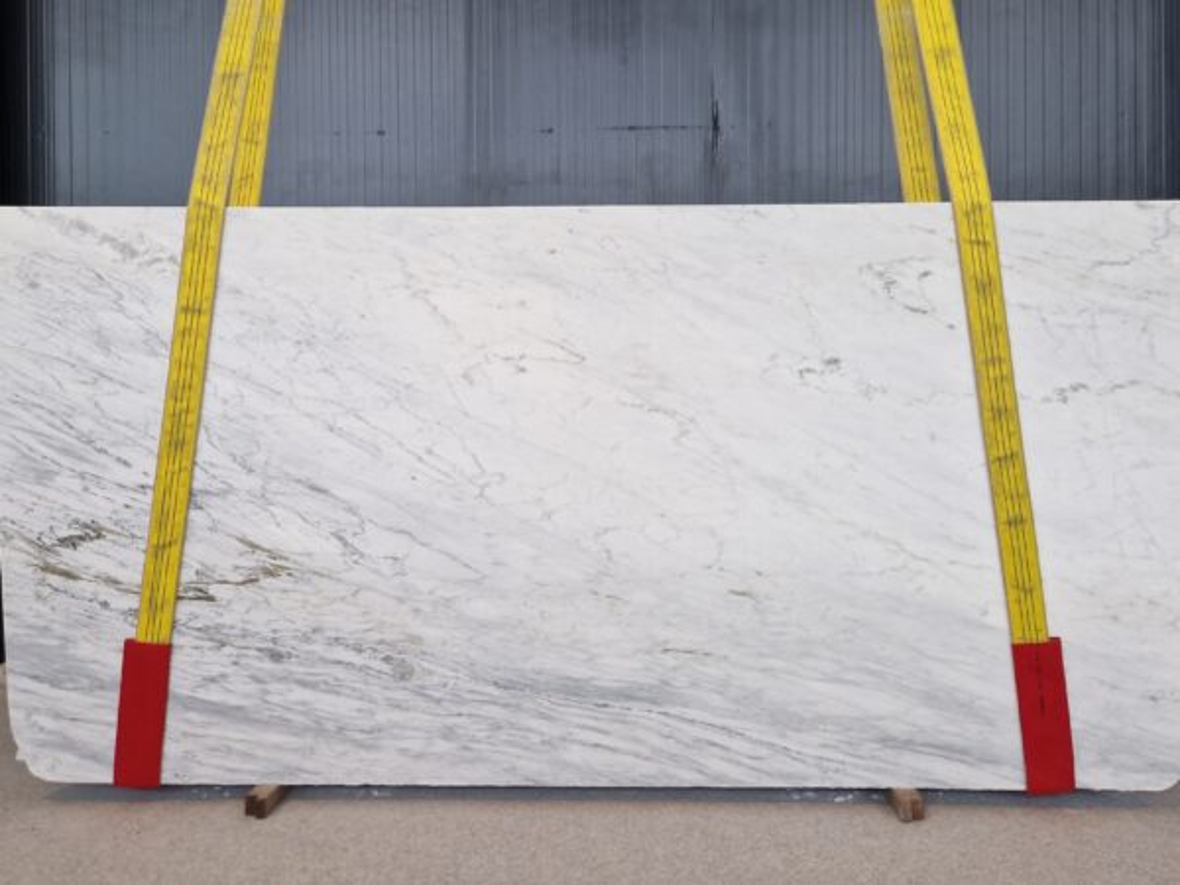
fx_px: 784
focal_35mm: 23
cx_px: 590
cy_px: 442
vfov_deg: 58.9
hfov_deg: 73.9
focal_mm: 5.4
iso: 50
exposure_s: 1/161
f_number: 1.8
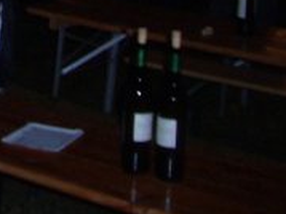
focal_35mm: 125
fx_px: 1032
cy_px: -128
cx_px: -142
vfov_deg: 11.3
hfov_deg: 14.7
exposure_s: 1/40
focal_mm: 5.8
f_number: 2.6
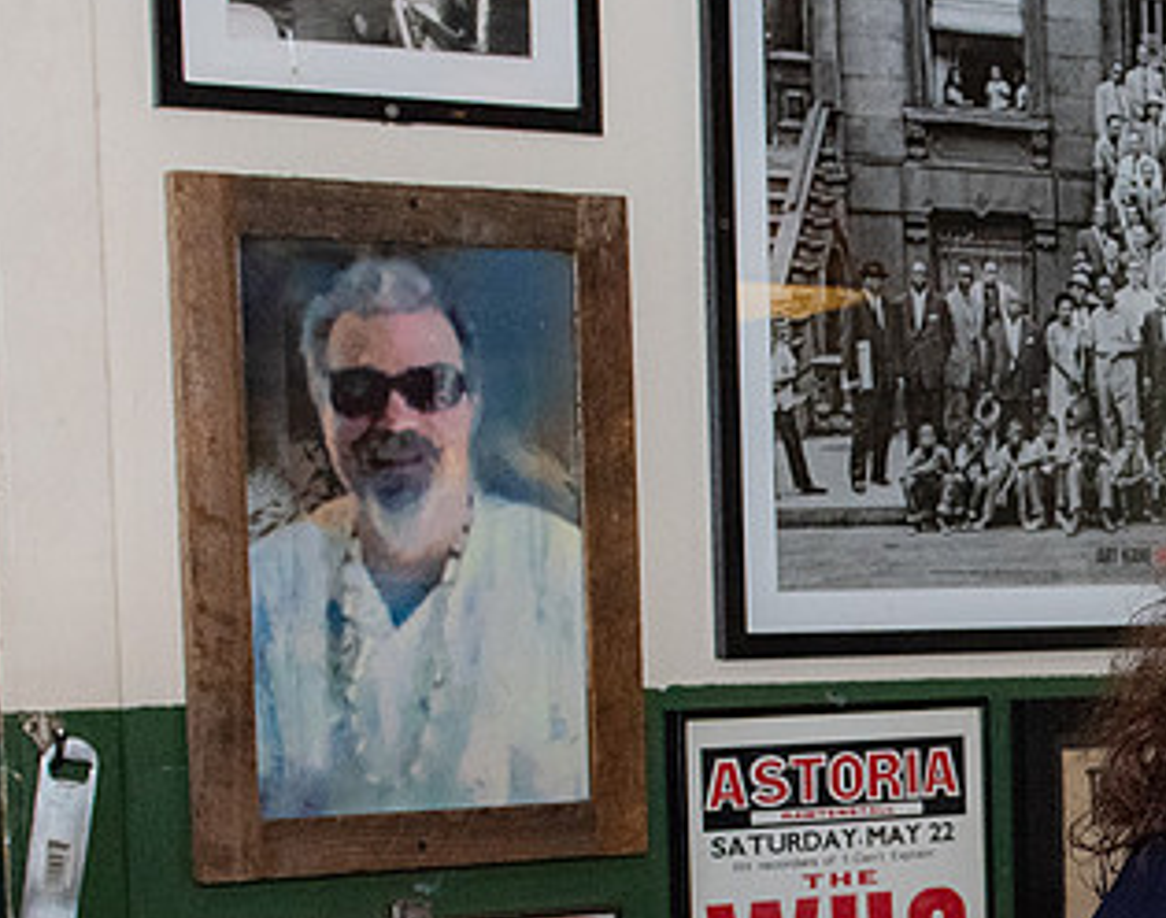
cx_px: 1212
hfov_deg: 18.2
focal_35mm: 103
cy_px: 785
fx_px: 3533
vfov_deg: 14.7
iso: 1600
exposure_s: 1/160
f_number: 5.6
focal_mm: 29
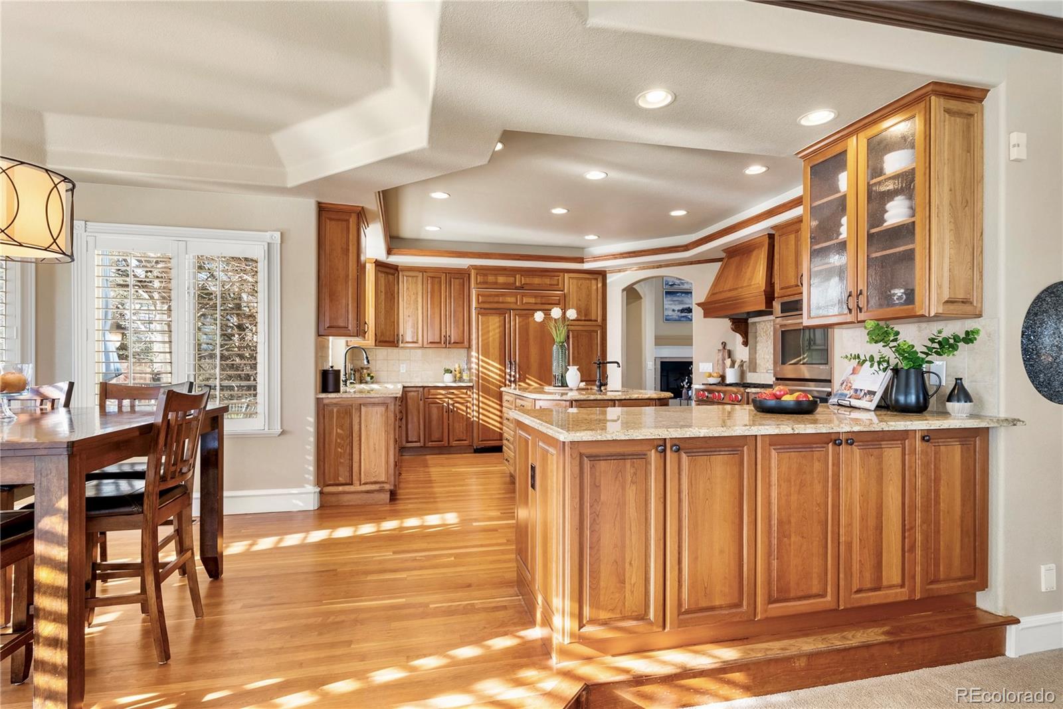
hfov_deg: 93.3
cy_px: 354
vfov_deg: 70.5
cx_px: 532
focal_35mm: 17
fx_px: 502
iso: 250
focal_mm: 17
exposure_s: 1/2
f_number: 8
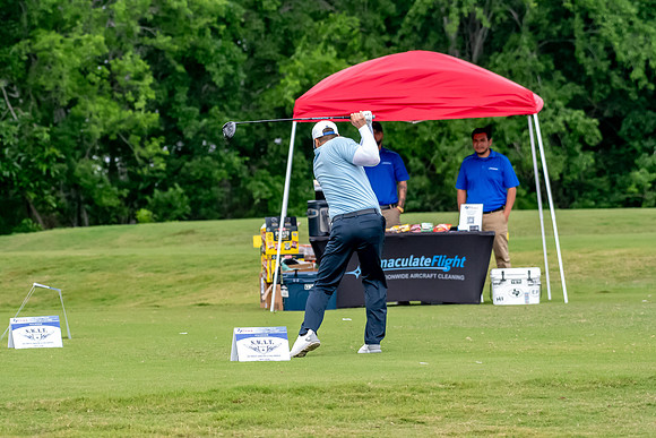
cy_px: 219
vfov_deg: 4.6
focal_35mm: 300
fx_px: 5468
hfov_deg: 6.9
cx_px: 328
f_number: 5.6
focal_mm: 200
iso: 2200
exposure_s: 1/2000
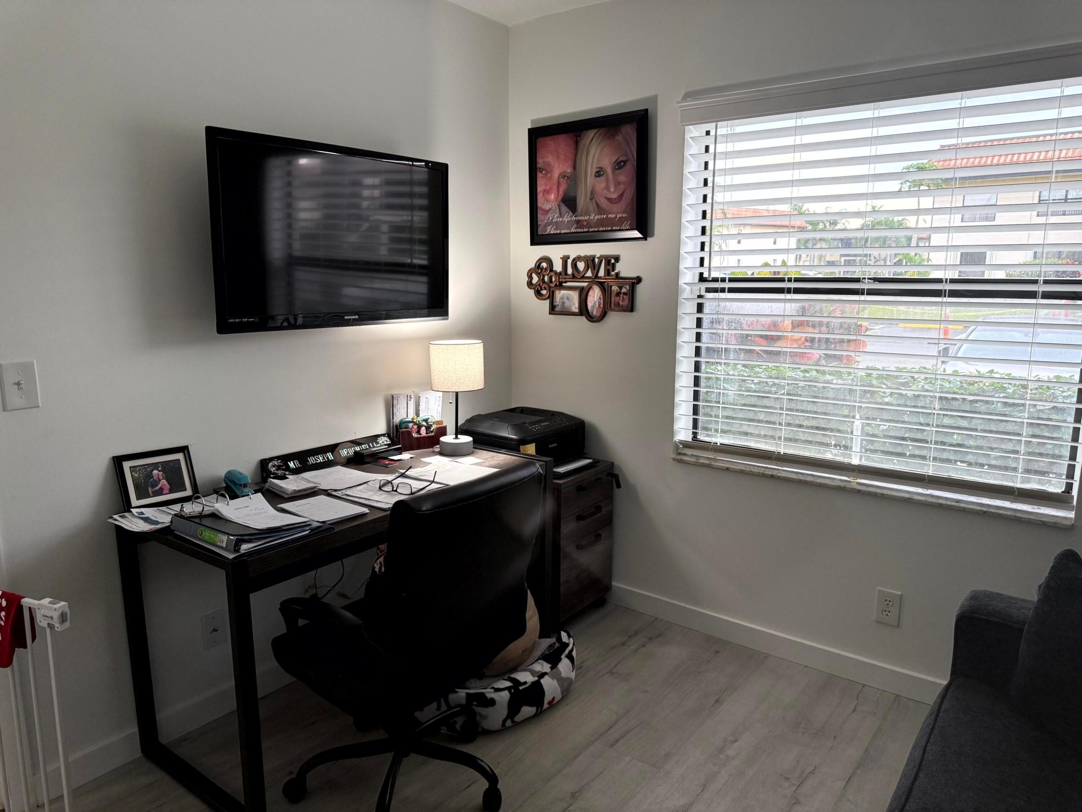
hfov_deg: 71.6
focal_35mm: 24
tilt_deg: -10.1
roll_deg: -0.1
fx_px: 750
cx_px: 541
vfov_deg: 56.8
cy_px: 406
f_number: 1.78
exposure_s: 1/120
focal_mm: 6.76
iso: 250
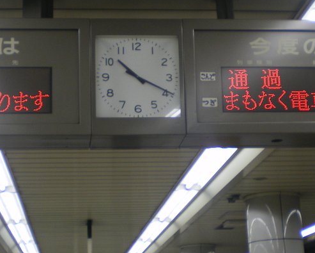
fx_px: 718
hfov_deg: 24.7
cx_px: 118
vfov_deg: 19.9
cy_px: 90
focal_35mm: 77
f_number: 3.1
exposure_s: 1/30
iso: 80
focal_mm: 6.3
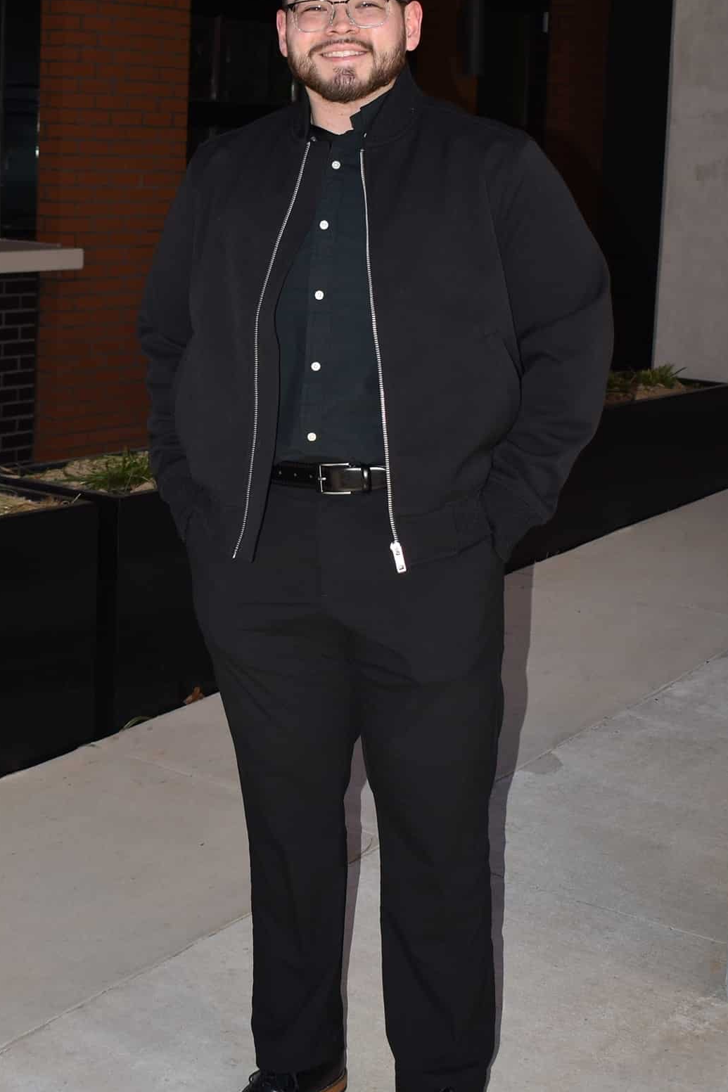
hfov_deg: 28.8
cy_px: 434
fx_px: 1418
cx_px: 366
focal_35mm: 47
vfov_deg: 41.9
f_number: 3.8
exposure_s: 1/200
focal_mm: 21
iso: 100
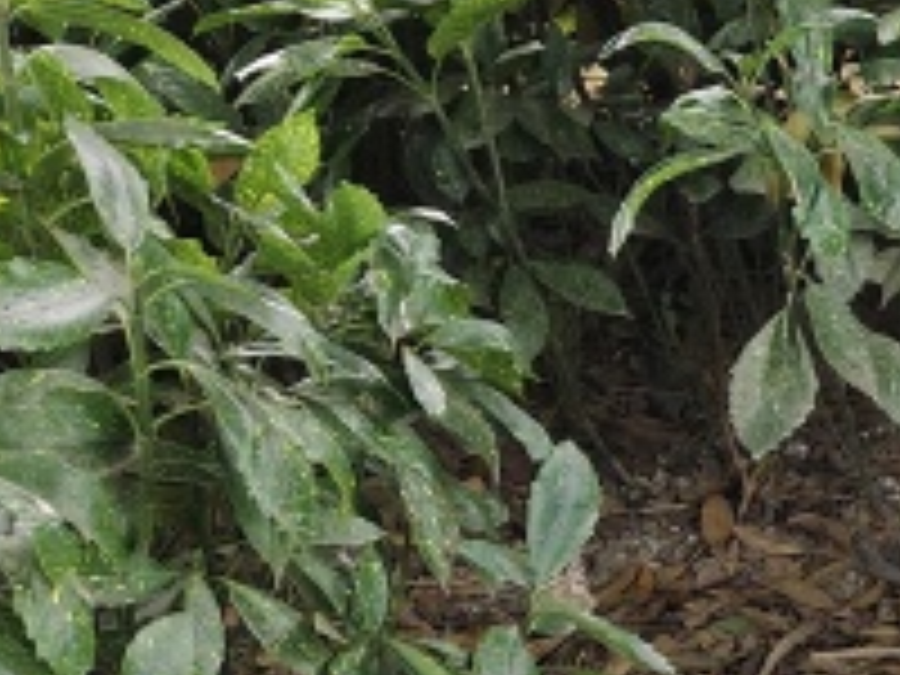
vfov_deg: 15.8
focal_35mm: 92
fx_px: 2392
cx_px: 1562
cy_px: 652
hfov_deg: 17.7
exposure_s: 1/100
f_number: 1.88
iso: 847
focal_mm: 5.56
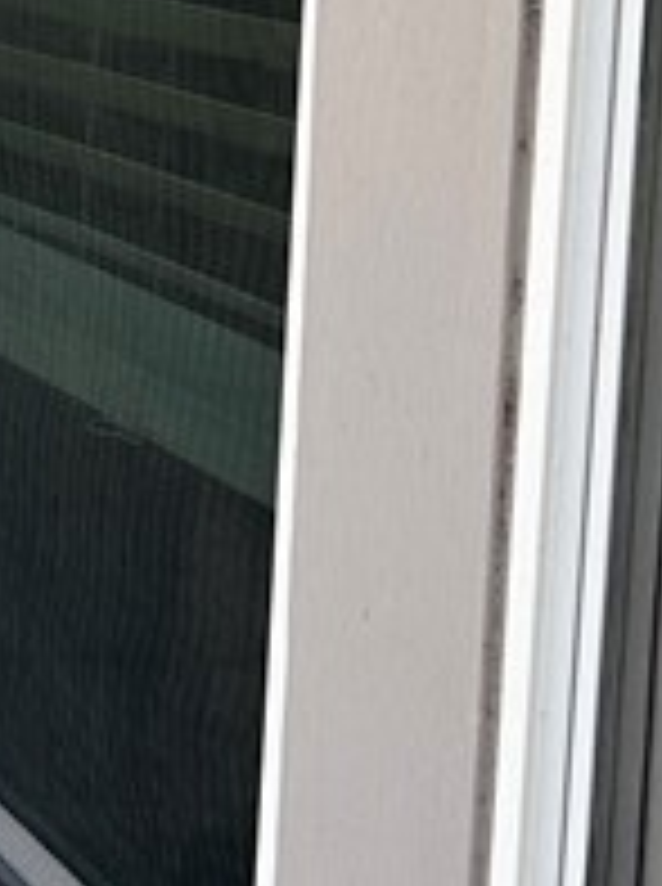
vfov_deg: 15.5
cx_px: -1031
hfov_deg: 10.0
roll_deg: -0.1
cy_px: 27
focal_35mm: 125
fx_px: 3198
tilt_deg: -4.9
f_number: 1.78
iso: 80
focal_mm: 6.86
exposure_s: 1/1144
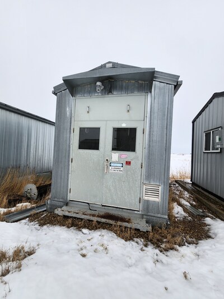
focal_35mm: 13
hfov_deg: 89.9
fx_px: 112
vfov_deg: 106.2
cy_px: 150
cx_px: 112
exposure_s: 1/675
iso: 40
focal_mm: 1.74
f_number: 2.2
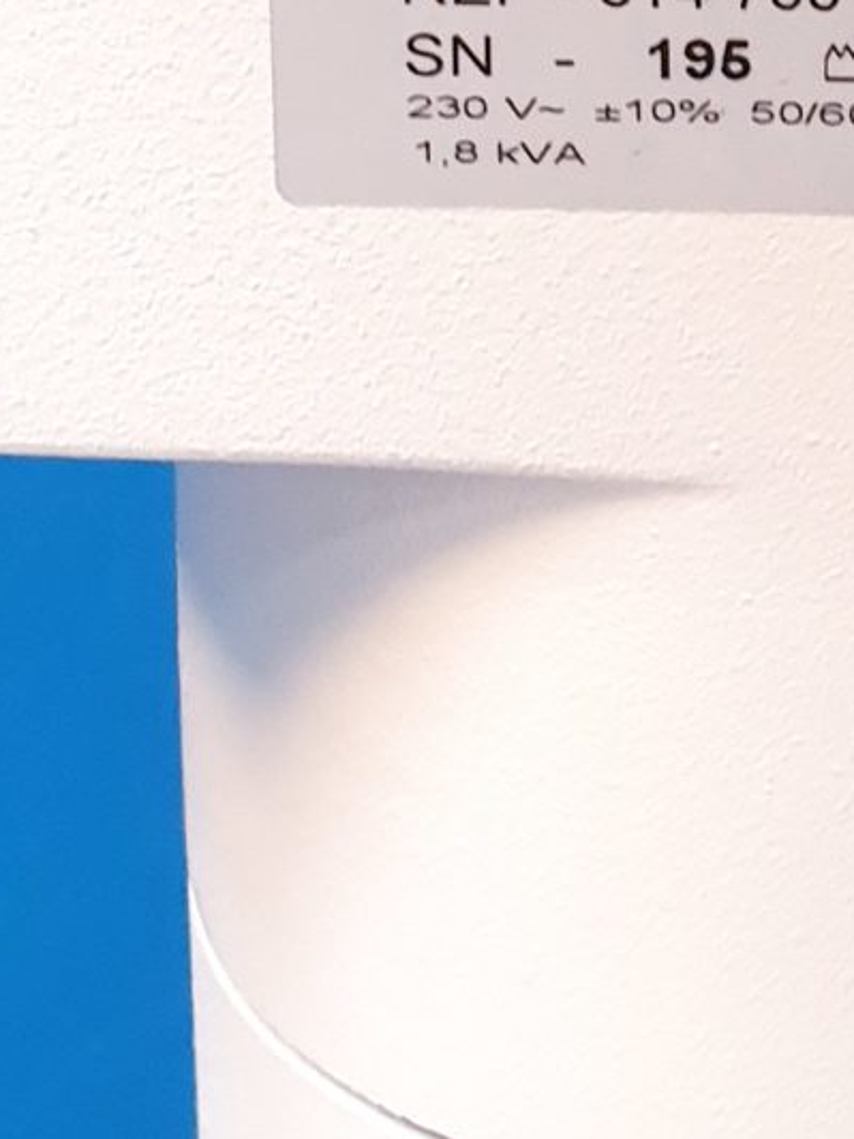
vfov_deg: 14.8
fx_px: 4112
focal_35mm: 125
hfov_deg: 11.7
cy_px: -520
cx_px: 865
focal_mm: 4.3
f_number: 2.4
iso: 400
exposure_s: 1/50
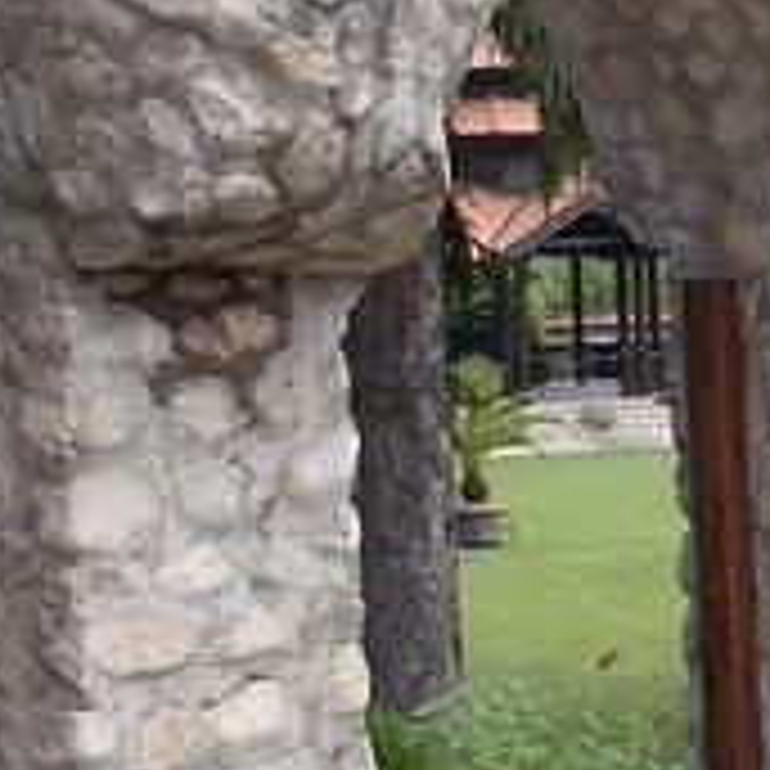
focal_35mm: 120
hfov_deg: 13.6
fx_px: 3020
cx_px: 1193
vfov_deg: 14.5
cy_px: 297
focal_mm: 4.1
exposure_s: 1/250
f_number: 3.3
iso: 160
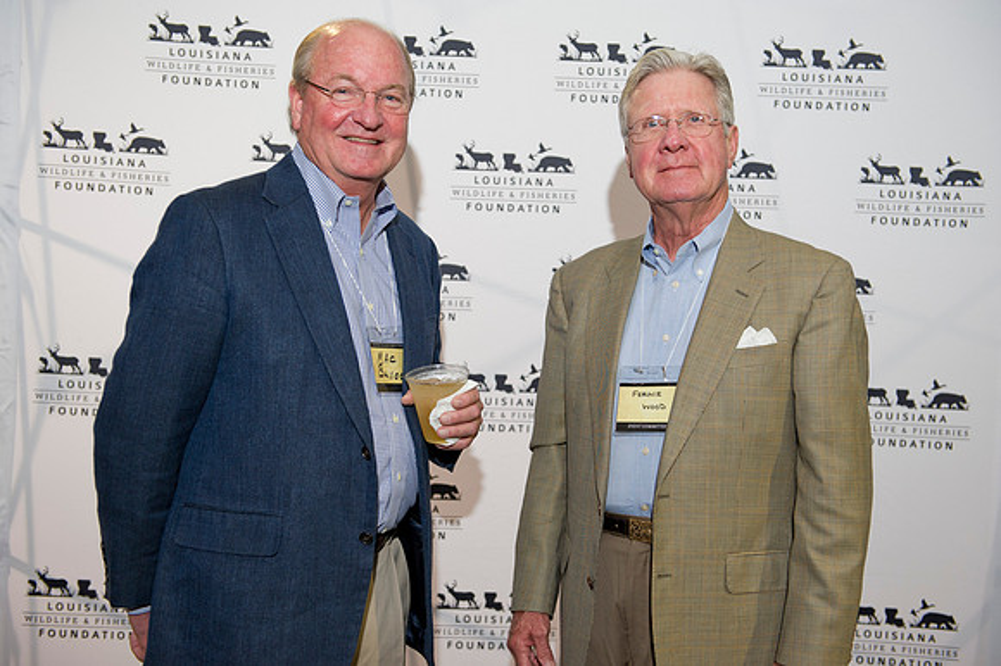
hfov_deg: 43.6
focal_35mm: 45
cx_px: 500
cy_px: 333
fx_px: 1250
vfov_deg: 29.8
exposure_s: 1/125
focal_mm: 45
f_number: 3.5
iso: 800
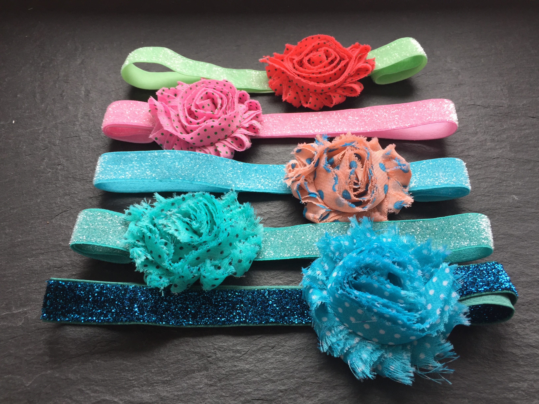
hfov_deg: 61.7
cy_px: 202
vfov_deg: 48.2
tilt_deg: -52.6
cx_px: 270
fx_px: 452
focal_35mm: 29
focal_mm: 4.15
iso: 32
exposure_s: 1/100
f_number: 2.2
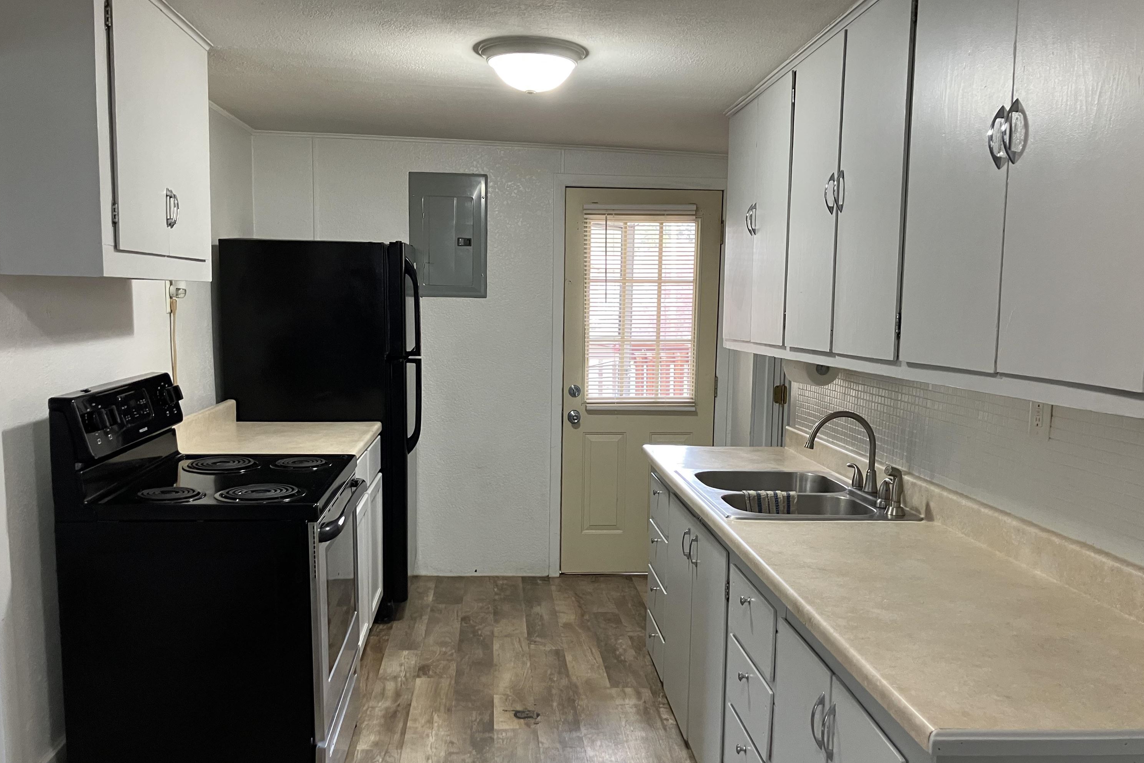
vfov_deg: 43.5
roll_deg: -1.0
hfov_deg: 61.9
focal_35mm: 30
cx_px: 577
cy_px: 424
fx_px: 953
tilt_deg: -7.4
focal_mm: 3.99
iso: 125
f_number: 1.8
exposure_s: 1/60
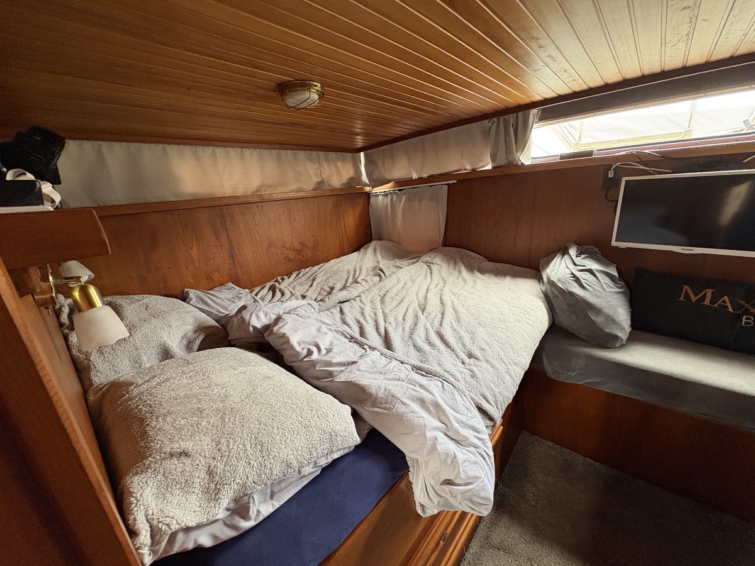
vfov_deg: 85.7
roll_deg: +5.6
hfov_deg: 102.1
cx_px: 378
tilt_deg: -16.4
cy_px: 283
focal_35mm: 14
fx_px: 305
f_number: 2.2
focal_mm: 2.22
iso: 320
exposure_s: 1/60
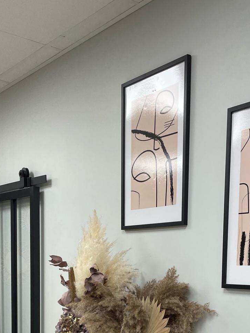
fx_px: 501
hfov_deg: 28.0
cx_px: 135
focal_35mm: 52
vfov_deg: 34.1
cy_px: 319
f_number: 1.6
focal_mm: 4.2
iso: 50
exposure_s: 1/100
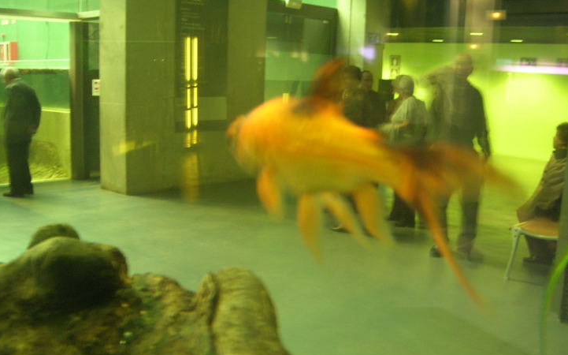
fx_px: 619
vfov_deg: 31.9
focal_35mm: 40
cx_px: 269
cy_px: 198
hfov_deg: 49.3
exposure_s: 1.3
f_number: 2.9
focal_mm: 5.7
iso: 100
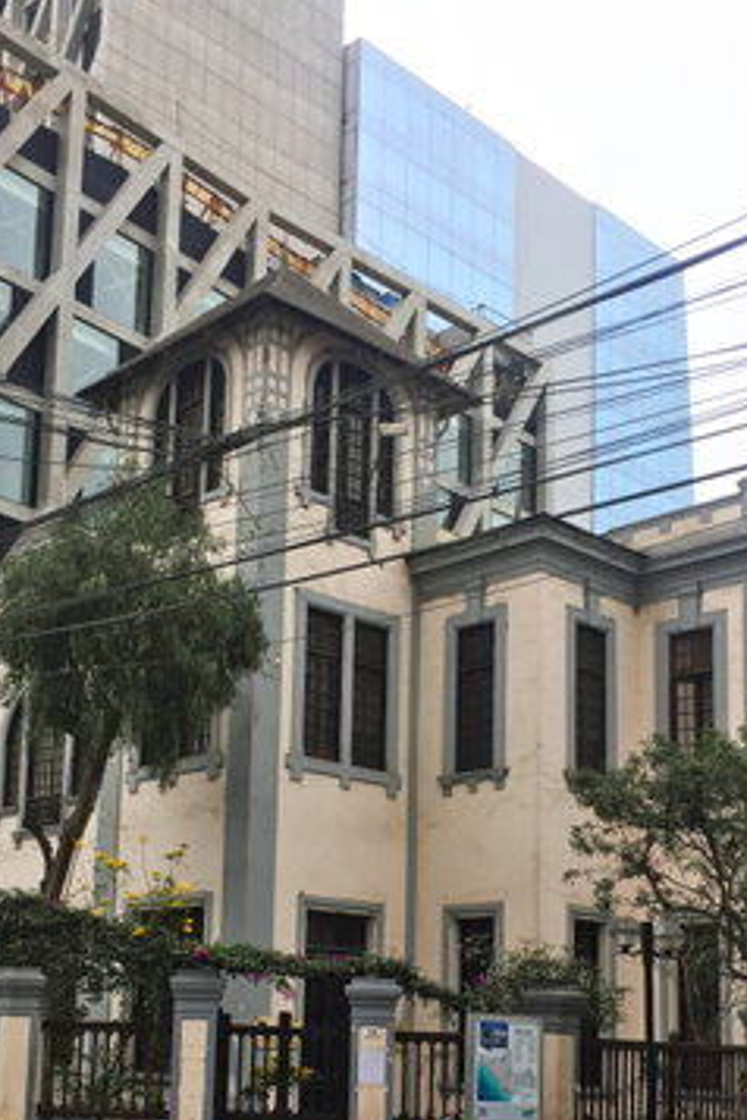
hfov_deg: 29.8
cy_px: 798
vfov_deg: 42.6
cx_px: 311
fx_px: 1401
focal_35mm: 45
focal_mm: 4.15
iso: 32
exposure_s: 1/989
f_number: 2.2
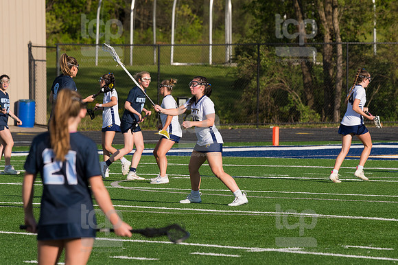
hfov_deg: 6.9
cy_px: 132
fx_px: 3315
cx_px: 199
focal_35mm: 300
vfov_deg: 4.6
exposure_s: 1/1600
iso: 250
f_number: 5.6
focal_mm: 200
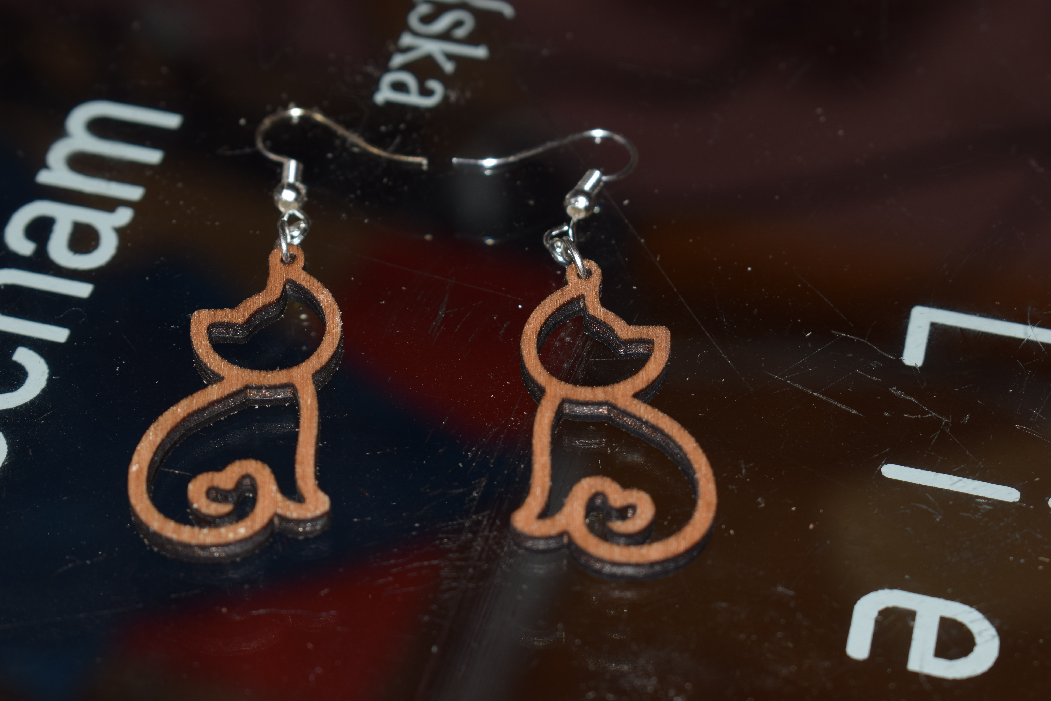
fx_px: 2277
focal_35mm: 78
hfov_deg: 26.0
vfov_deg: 17.5
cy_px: 350
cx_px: 526
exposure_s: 1/60
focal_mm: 52
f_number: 8
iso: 100
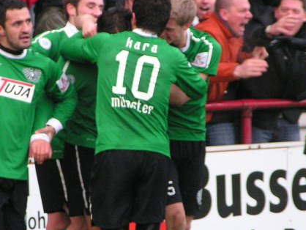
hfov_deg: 4.8
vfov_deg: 3.6
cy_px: 124
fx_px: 3653
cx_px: 129
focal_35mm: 413
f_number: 3.5
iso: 200
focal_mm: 33
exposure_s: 1/125
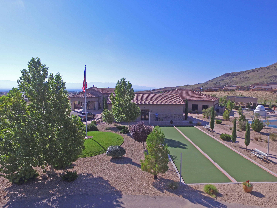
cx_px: 138
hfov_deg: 81.7
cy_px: 104
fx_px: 160
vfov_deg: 66.0
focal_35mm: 20
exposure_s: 1/1600
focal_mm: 3.61
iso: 100
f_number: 2.8
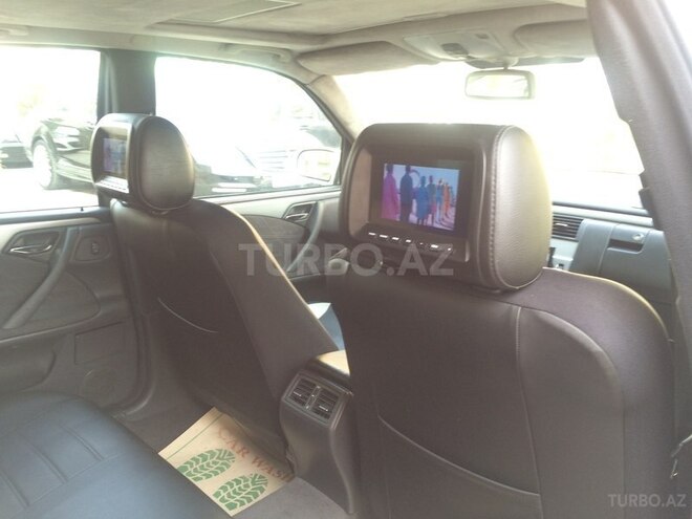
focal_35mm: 29
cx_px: 346
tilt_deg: -15.0
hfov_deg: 61.7
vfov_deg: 48.2
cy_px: 260
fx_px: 580
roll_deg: +1.3
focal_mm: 4.15
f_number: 2.2
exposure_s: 1/33
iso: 50
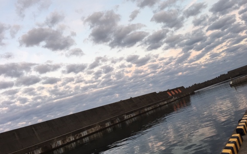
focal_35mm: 31
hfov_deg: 61.2
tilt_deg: +13.2
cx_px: 124
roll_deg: +18.6
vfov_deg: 40.5
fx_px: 209
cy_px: 66
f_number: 2.2
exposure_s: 1/40
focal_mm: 4.15
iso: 25
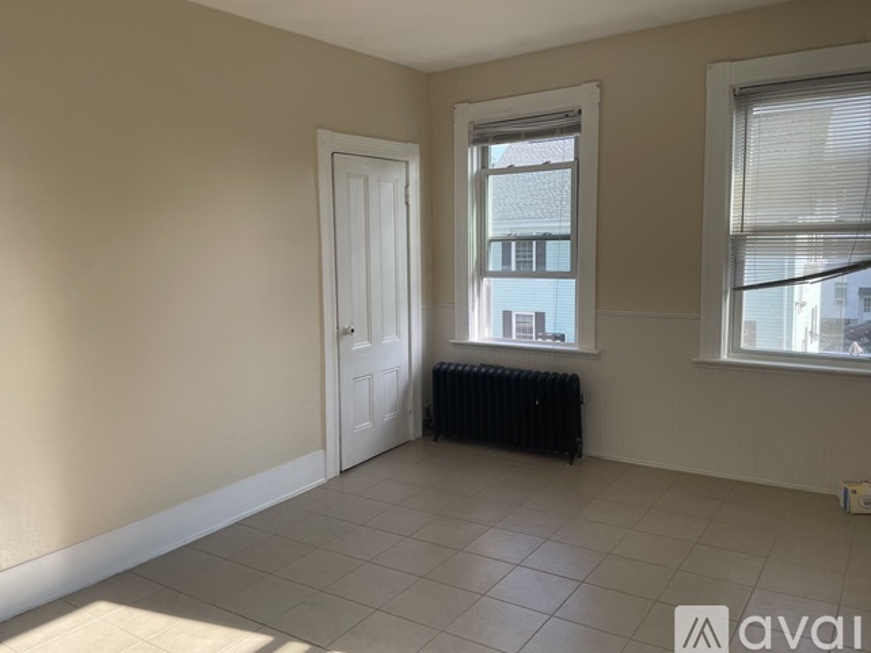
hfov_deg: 65.3
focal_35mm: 27
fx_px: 679
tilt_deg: -5.2
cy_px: 320
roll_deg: +1.1
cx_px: 442
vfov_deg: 51.3
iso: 32
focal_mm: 4.2
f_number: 1.6
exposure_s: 1/318
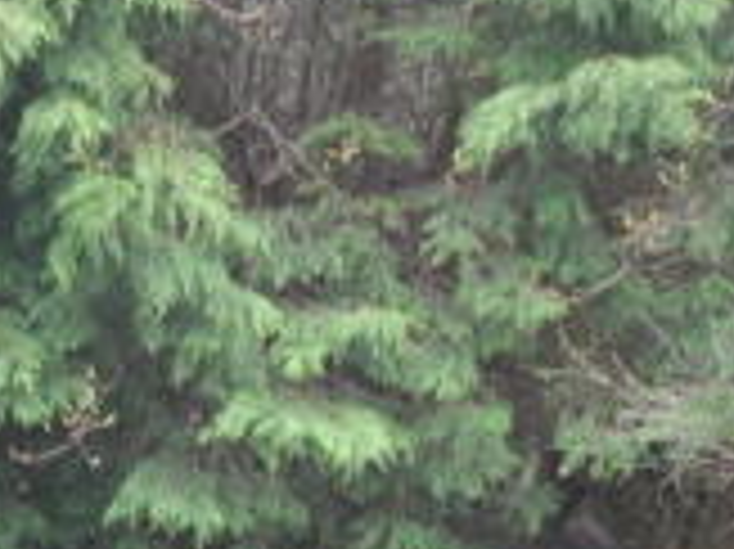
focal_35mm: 93
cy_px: 950
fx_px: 1971
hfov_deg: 19.1
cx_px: -284
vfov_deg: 14.2
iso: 720
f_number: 5
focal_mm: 16
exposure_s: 1/60
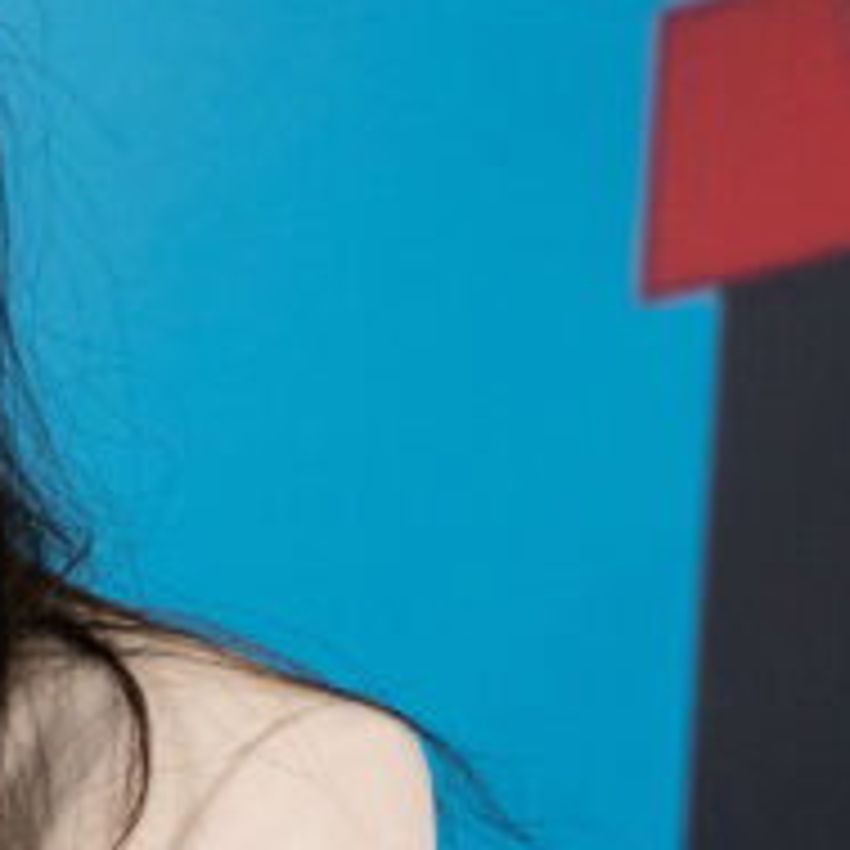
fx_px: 6362
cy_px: 587
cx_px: -571
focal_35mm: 229
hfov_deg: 7.5
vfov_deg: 7.6
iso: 500
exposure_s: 1/80
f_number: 3.2
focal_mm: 33.1
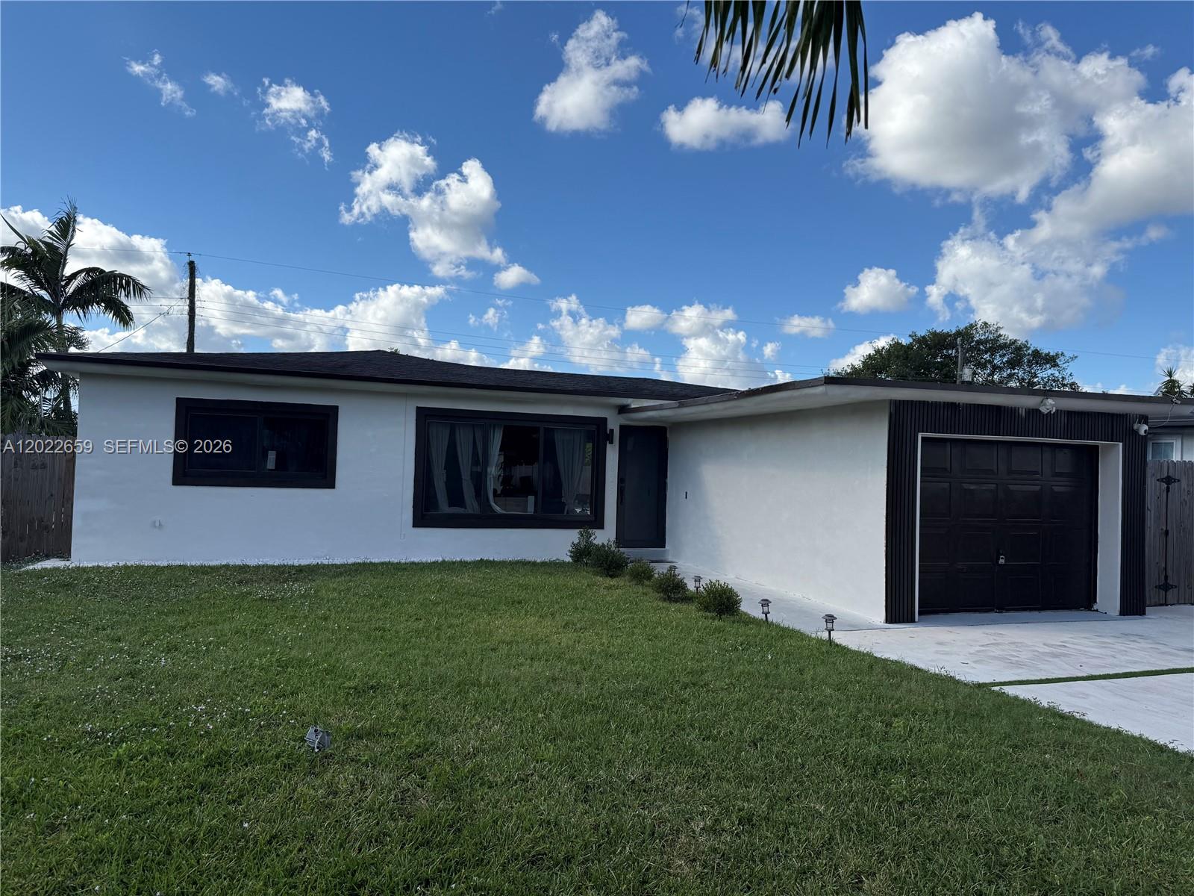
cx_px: 597
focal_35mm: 24
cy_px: 448
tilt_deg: +2.0
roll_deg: -1.5
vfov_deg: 56.8
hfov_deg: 71.6
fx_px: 828
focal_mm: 6.76
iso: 80
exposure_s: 1/4673
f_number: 1.78
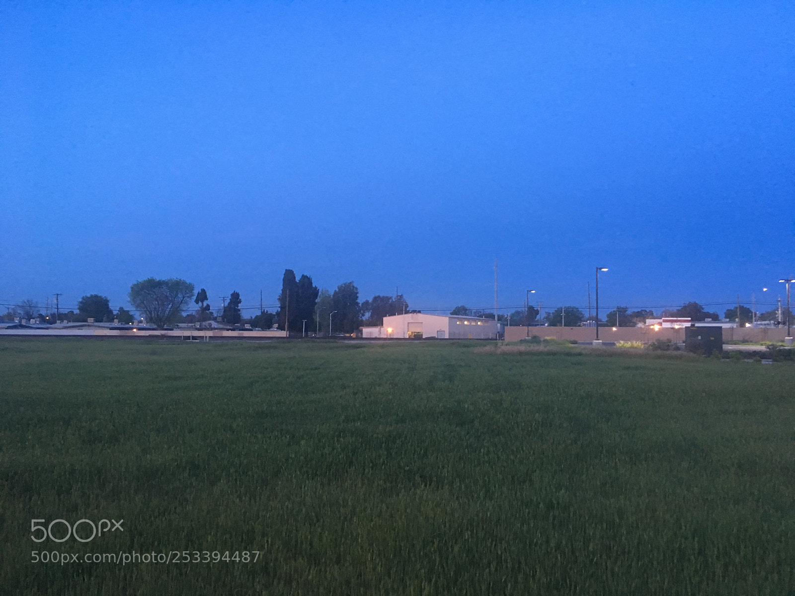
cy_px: 298
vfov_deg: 48.2
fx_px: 666
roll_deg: -1.3
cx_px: 398
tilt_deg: +2.4
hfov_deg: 61.7
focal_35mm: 29
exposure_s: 1/17
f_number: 2.2
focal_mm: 4.15
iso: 200
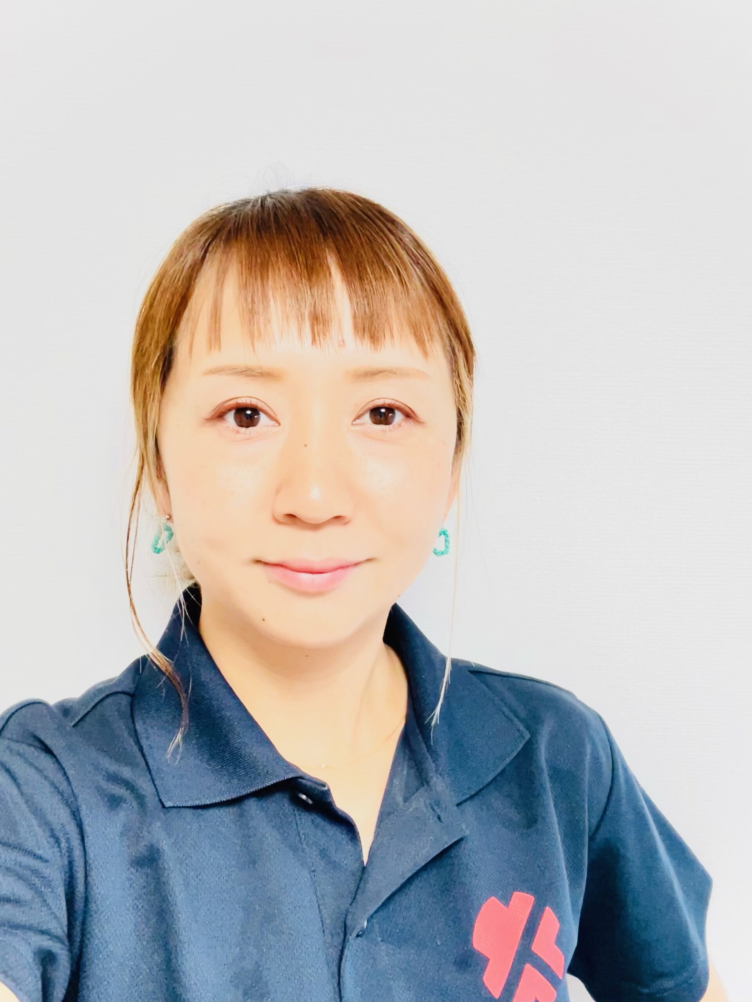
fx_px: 869
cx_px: 376
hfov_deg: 46.8
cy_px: 501
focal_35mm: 30
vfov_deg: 60.0
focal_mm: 2.69
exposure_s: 1/50
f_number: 1.9
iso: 200
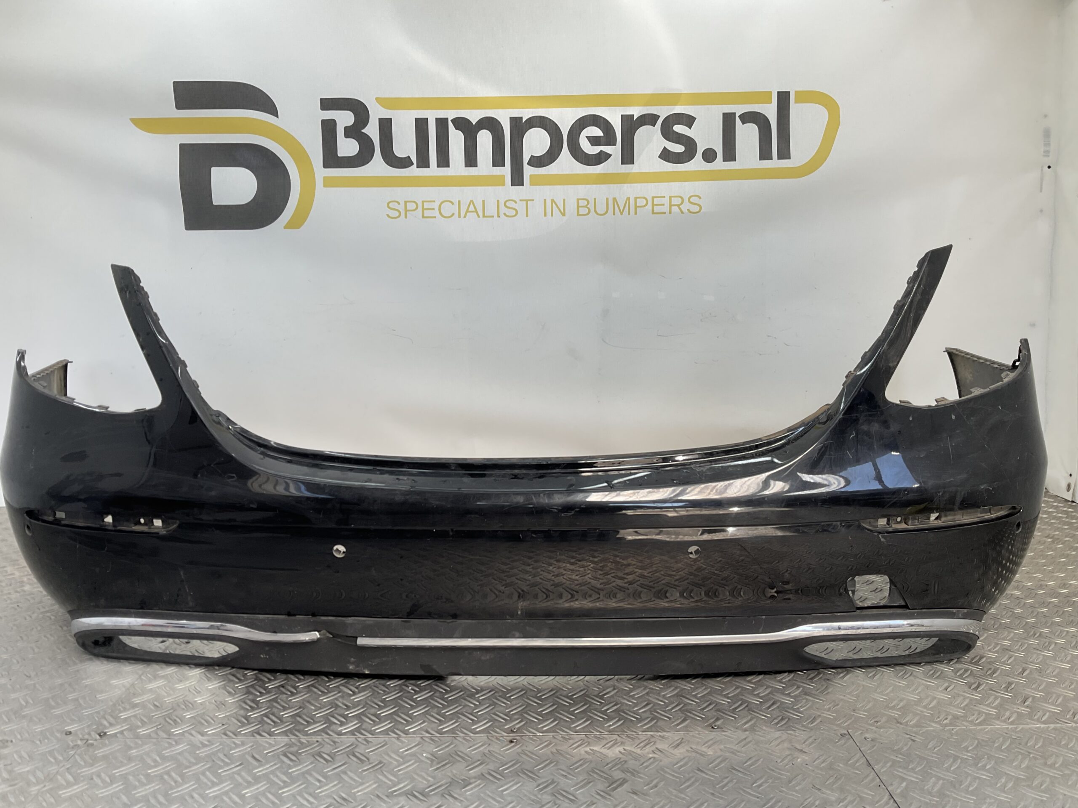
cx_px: 539
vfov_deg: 48.2
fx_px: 903
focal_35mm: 29
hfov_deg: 61.7
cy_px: 404
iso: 16
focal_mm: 3
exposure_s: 1/155
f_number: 1.8
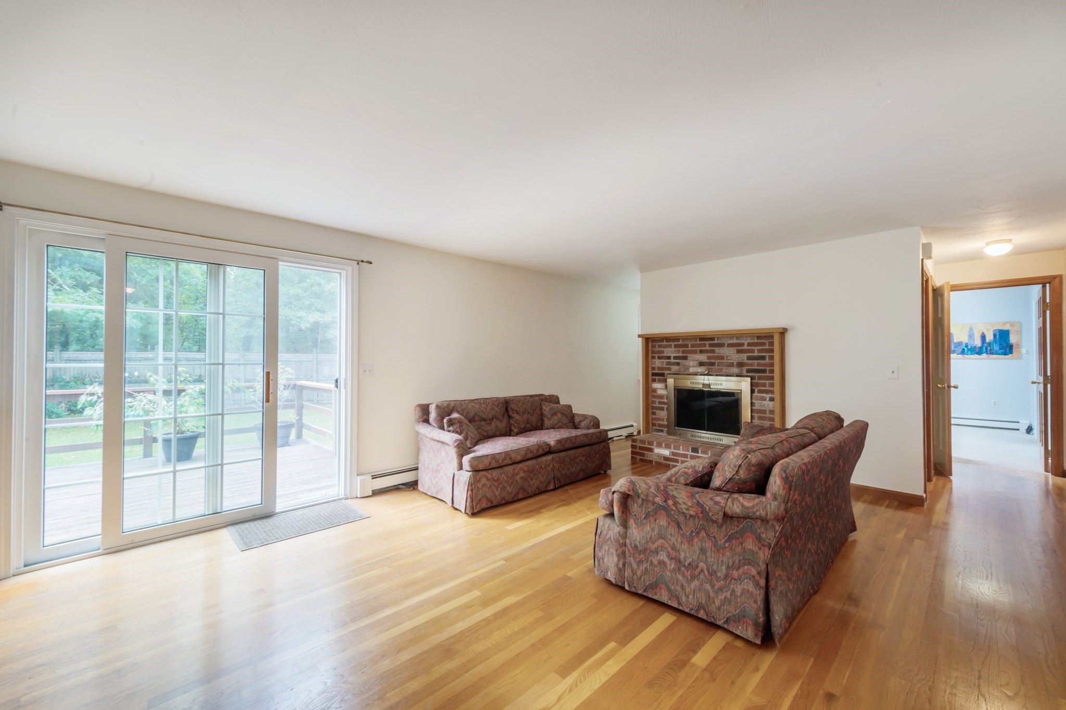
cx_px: 533
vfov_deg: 81.2
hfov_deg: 104.3
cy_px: 355
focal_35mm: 14
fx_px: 414
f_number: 16
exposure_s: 1/1.67
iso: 100
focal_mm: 14
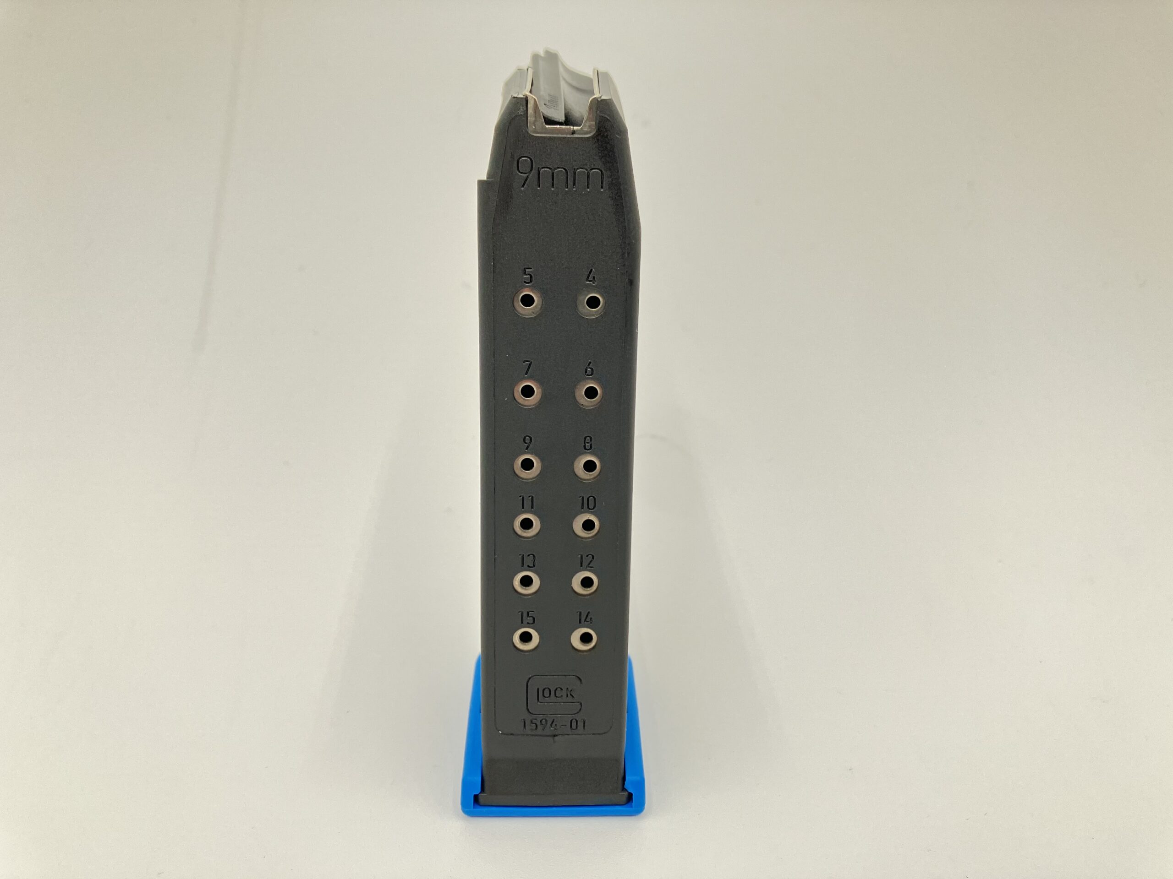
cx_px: 586
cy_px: 440
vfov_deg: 49.7
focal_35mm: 28
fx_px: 949
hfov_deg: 63.4
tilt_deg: -19.5
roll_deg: -1.4
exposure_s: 1/121
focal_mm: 3.99
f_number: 1.8
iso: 64
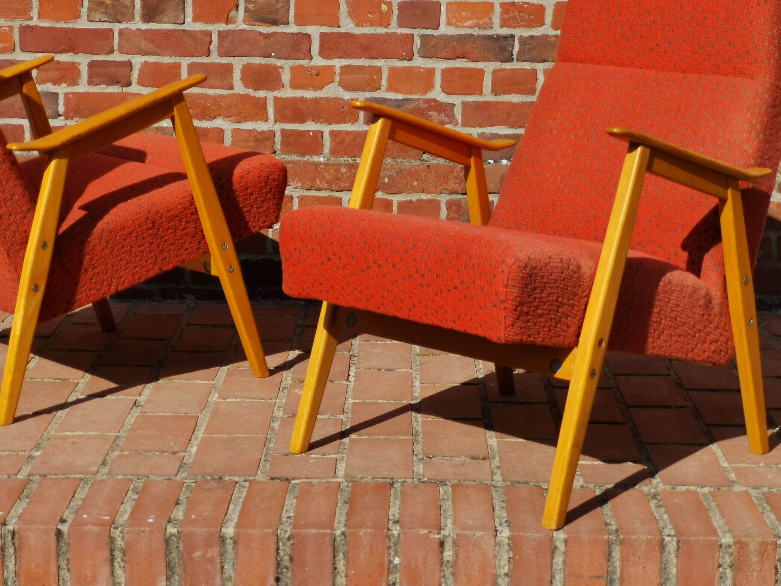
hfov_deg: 22.8
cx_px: 390
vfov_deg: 17.2
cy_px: 293
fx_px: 1940
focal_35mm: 86
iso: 50
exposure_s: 1/1792
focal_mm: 7.48
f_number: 2.4
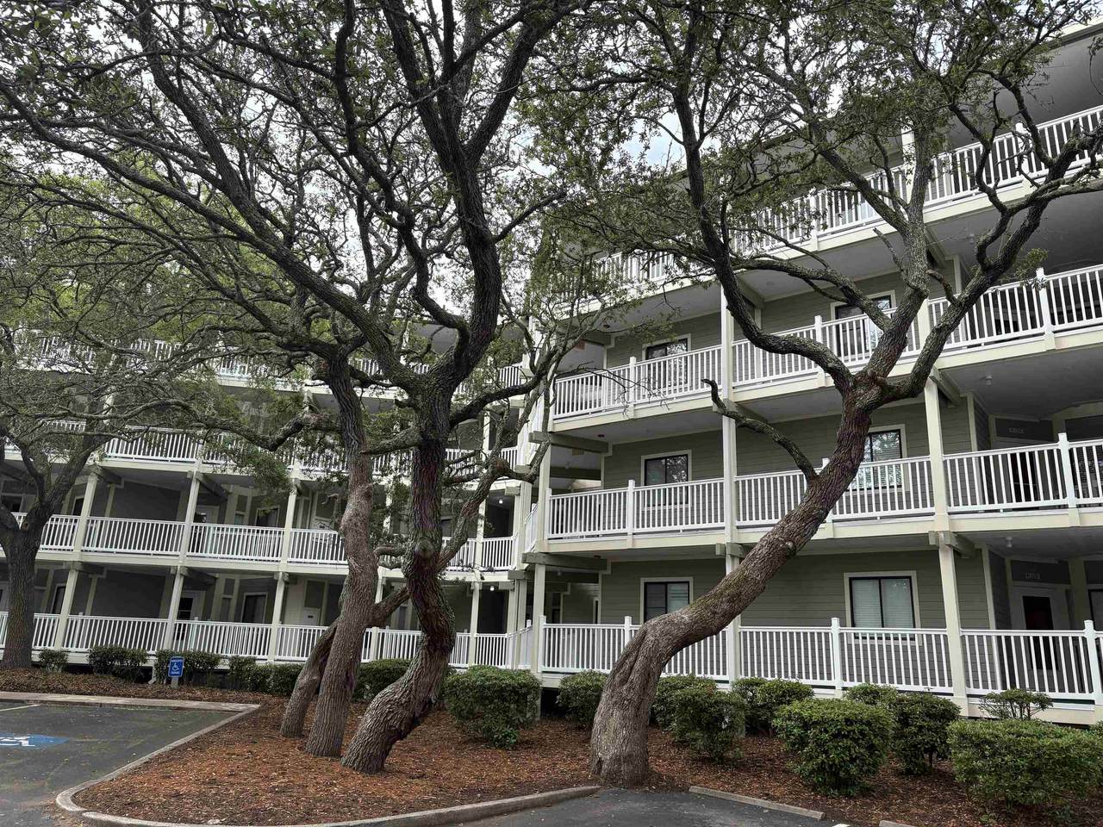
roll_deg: -2.1
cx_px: 552
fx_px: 828
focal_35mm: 26
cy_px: 414
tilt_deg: +15.5
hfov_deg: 67.3
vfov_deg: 53.1
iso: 64
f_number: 1.6
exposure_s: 1/1155
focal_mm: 5.96
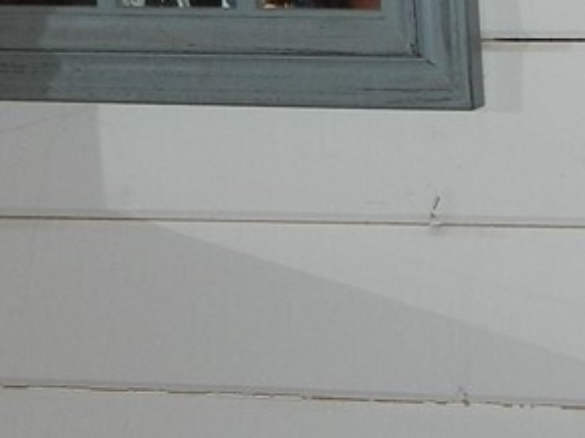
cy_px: 365
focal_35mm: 138
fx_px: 2330
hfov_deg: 13.4
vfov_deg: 10.7
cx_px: 898
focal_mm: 4.5
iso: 80
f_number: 3.1
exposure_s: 1/30
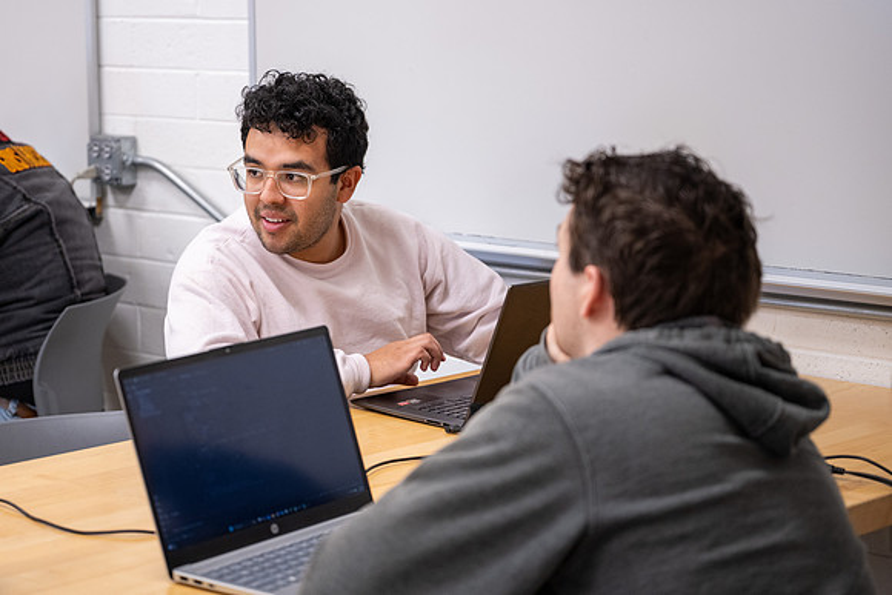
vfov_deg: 15.8
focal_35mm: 86
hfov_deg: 23.5
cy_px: 269
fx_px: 2140
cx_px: 342
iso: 1000
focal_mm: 70
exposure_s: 1/200
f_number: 2.8
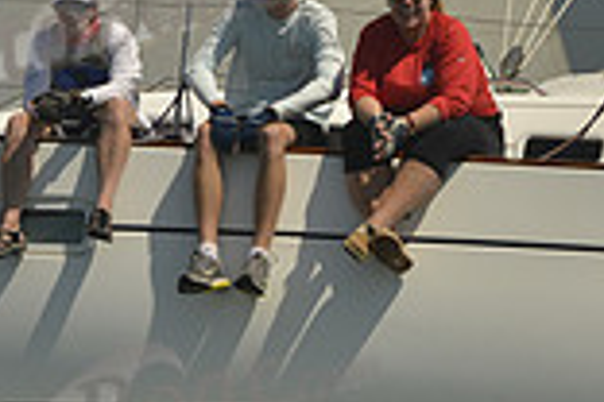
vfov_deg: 5.3
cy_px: 168
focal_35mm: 260
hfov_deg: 7.9
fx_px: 4362
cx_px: 585
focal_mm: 70
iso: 280
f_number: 9
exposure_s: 1/1000
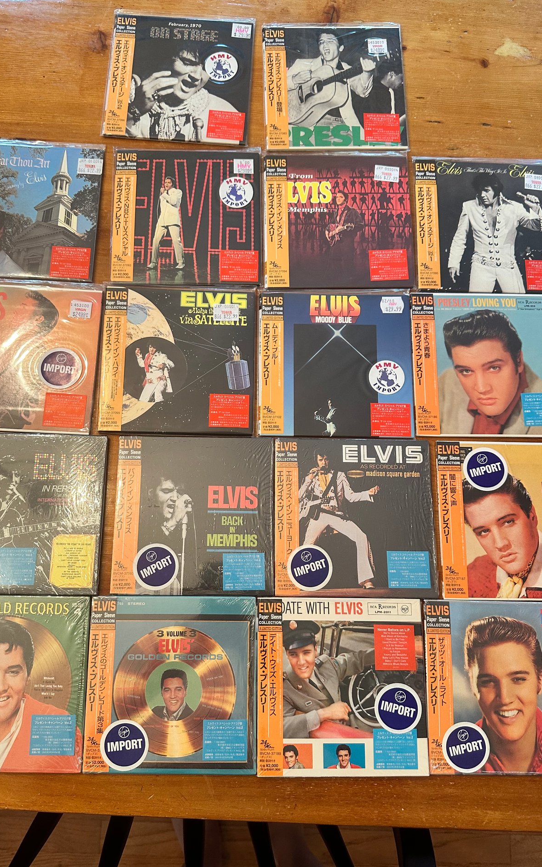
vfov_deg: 68.4
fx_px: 638
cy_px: 437
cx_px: 253
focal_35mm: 27
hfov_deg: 46.0
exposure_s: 1/60
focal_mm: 6.86
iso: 200
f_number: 1.78
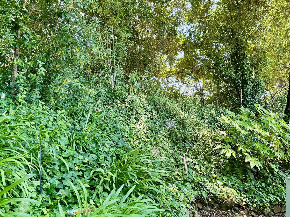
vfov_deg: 46.7
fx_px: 251
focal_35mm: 30
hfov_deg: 59.4
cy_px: 118
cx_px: 176
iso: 200
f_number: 1.78
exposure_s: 1/231
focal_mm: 6.76
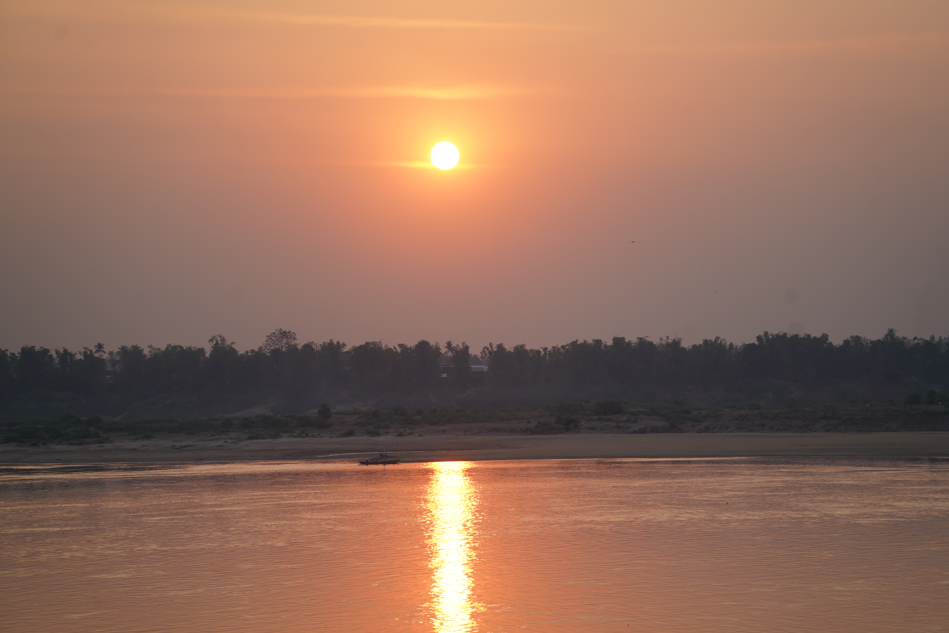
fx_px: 2873
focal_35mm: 109
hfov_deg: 18.8
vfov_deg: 12.6
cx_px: 474
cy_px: 316
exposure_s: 1/160
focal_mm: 109
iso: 160
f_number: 5
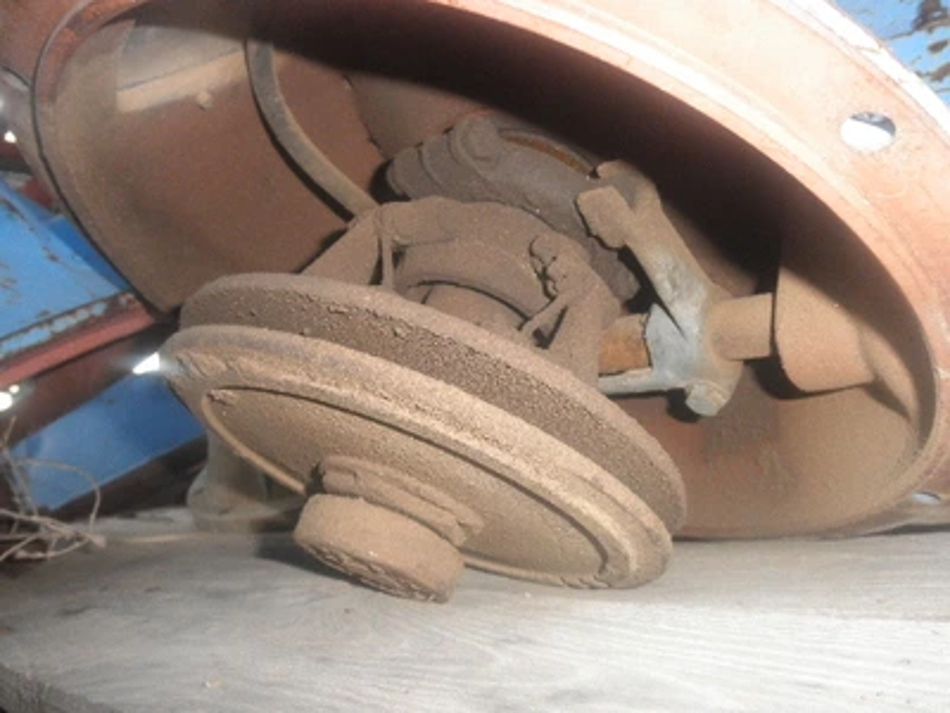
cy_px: 356
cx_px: 475
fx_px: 768
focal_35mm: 28
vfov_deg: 49.7
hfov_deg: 63.4
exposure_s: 1/30
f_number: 8.5
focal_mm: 5
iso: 200
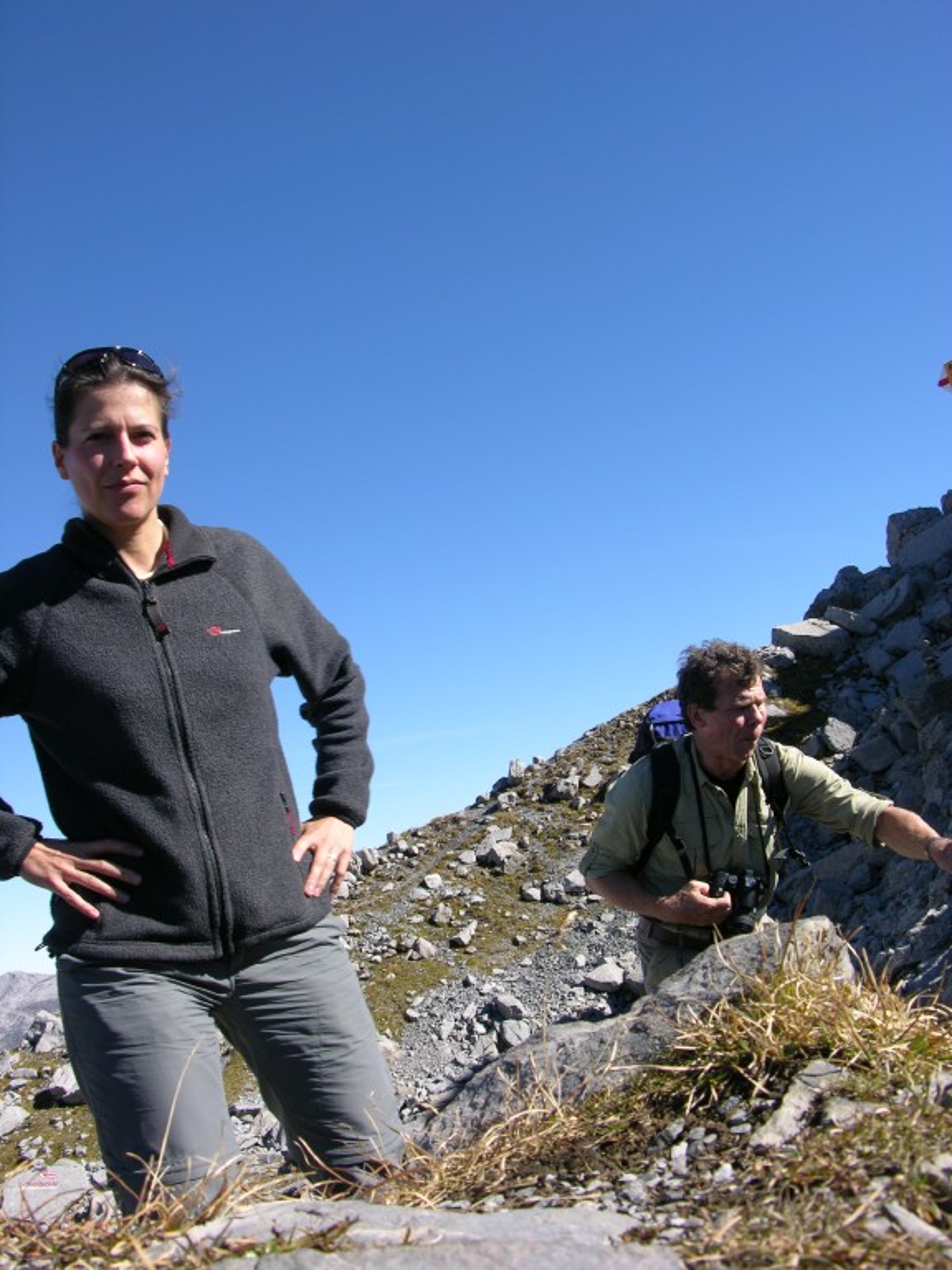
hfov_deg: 40.7
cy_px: 635
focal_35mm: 35
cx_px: 476
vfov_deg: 52.6
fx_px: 1283
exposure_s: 1/204
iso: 50
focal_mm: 8.9
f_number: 5.6
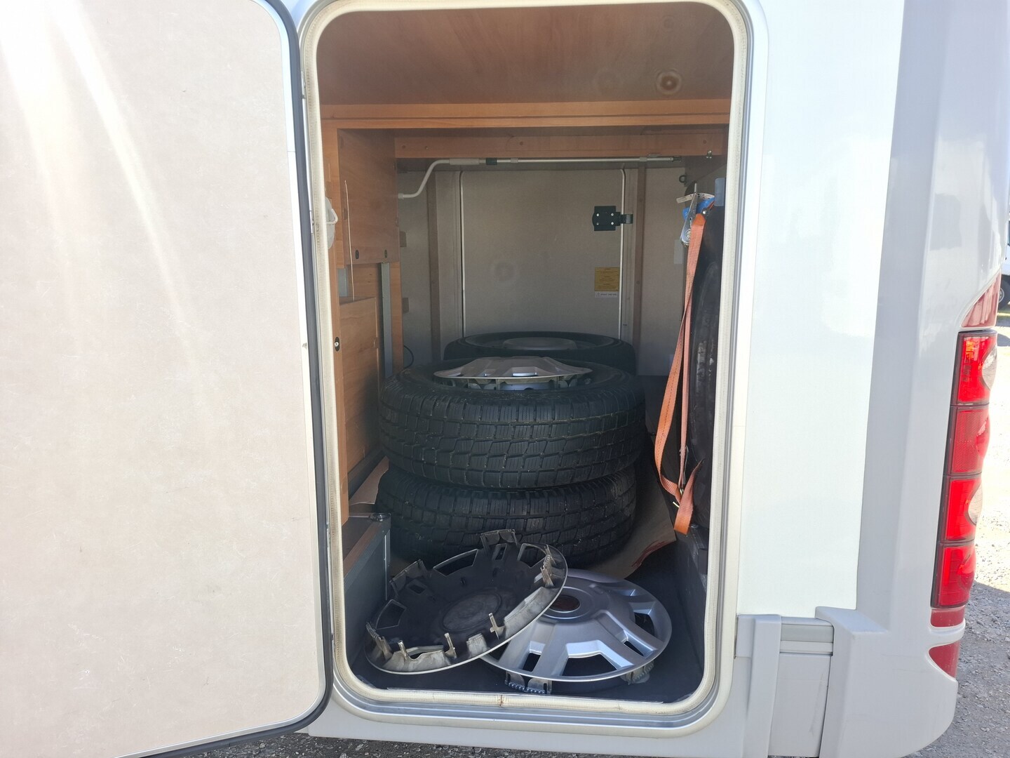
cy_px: 379
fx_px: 671
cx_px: 505
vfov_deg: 58.9
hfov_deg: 73.9
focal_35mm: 23
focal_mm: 5.54
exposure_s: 1/374
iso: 50
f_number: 1.8
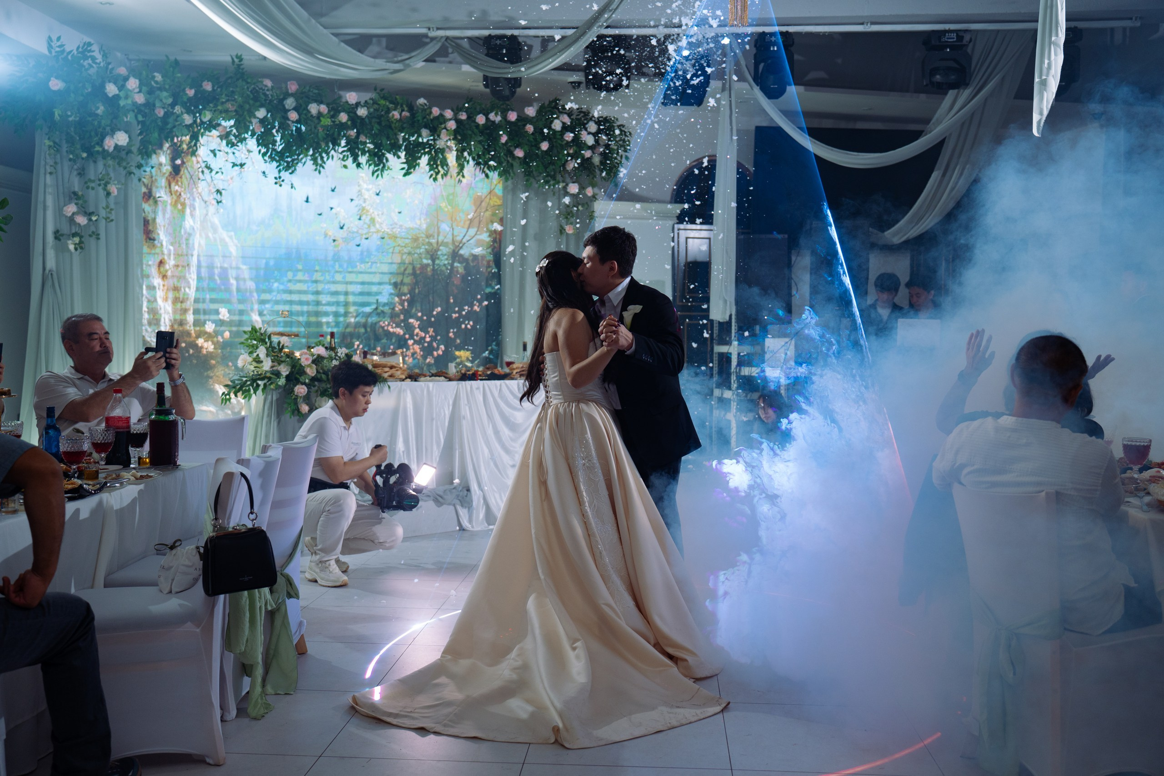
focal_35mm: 35
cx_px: 582
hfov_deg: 53.8
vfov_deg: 37.4
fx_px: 1147
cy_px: 388
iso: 800
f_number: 2.8
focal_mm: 34
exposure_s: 1/200
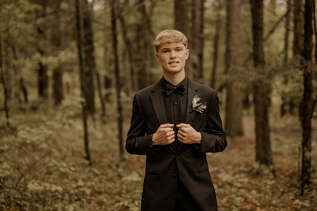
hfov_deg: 39.6
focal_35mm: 50
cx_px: 158
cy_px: 106
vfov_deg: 27.0
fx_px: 440
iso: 64
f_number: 1.8
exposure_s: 1/200
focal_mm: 50
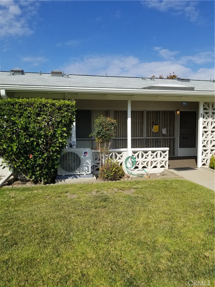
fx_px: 215
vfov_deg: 67.3
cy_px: 144
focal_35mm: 26
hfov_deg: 53.1
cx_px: 108
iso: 50
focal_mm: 4.3
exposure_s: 1/3336
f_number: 1.7
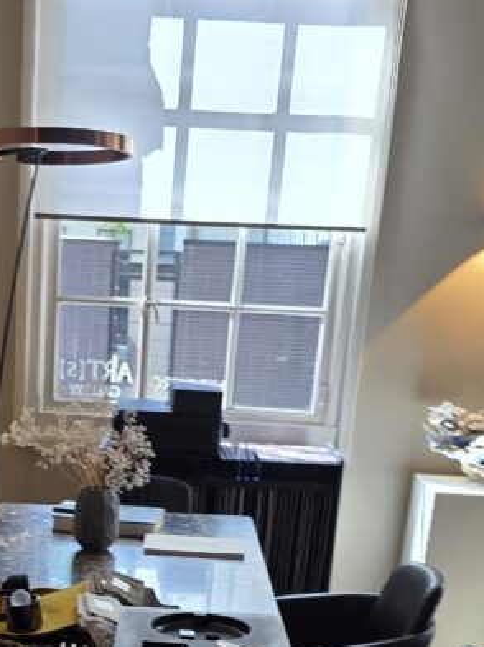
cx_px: 94
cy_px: 695
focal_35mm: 60
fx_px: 1120
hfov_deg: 24.0
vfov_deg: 29.4
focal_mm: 6.3
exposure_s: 1/50
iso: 12
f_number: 1.7
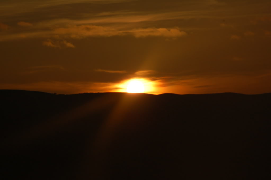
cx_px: 136
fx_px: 1748
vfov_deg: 5.9
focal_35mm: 232
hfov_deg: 8.9
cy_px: 90
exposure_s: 1/4000
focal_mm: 155
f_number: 11
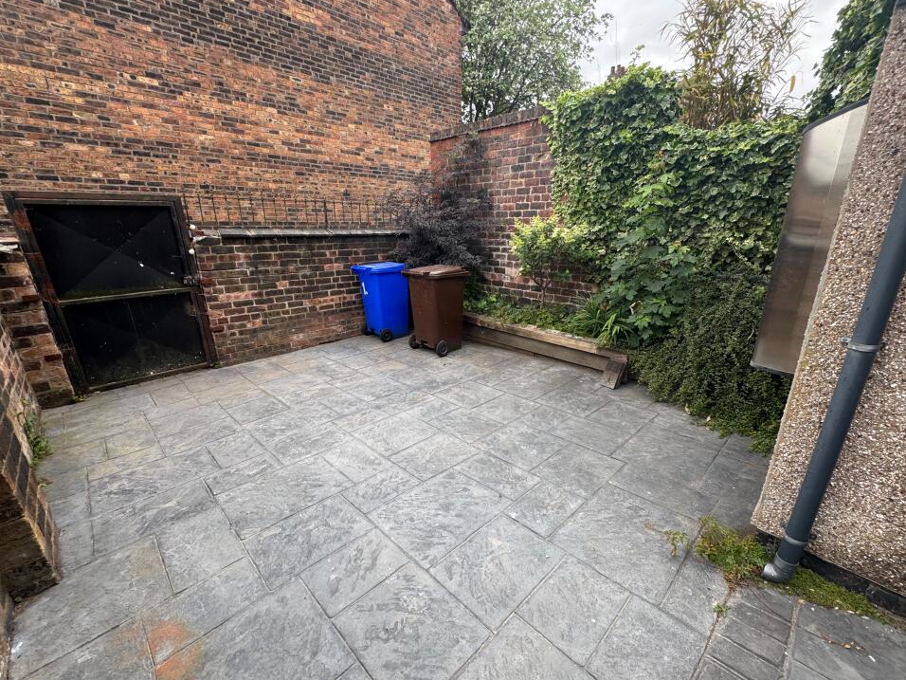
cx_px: 470
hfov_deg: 98.1
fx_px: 393
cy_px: 352
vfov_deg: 81.7
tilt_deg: -15.9
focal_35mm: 15
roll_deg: +0.2
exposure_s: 1/166
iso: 40
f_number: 2.2
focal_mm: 2.22
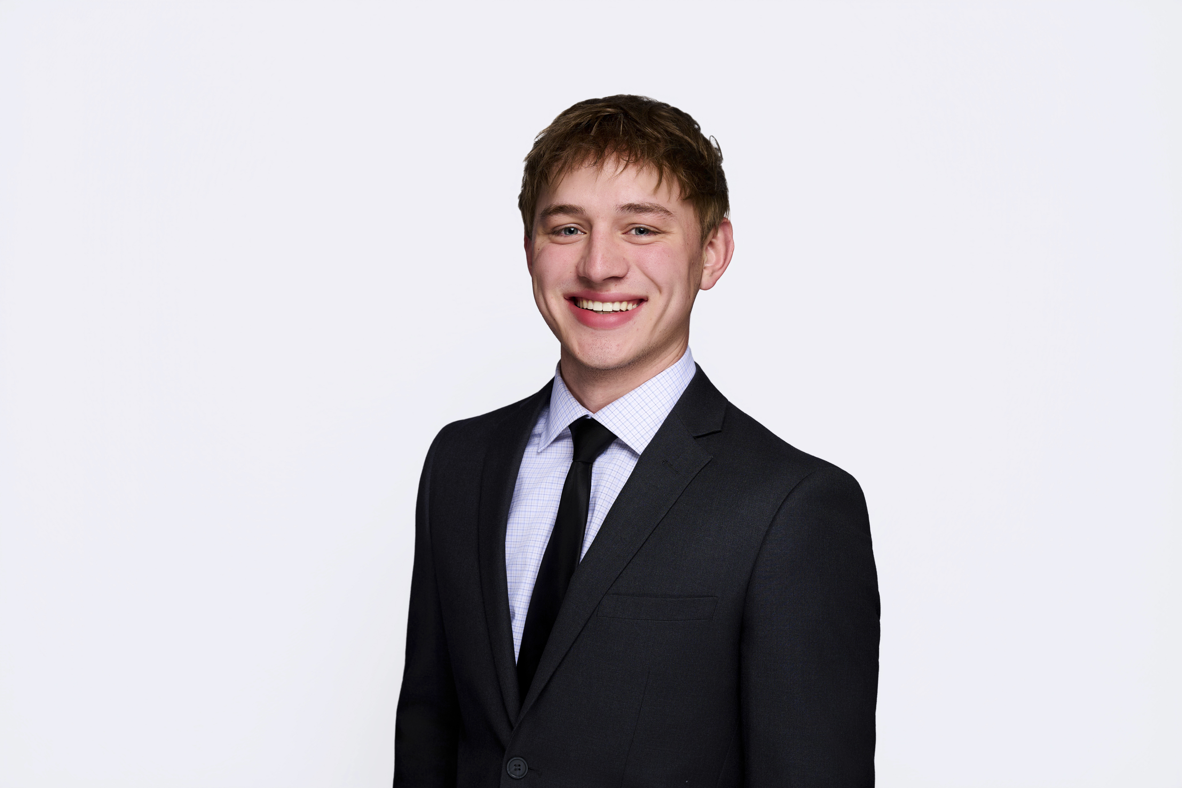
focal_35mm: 50
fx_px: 1642
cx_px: 591
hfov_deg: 39.6
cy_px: 394
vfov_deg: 27.0
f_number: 6.3
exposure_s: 1/200
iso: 200
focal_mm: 50
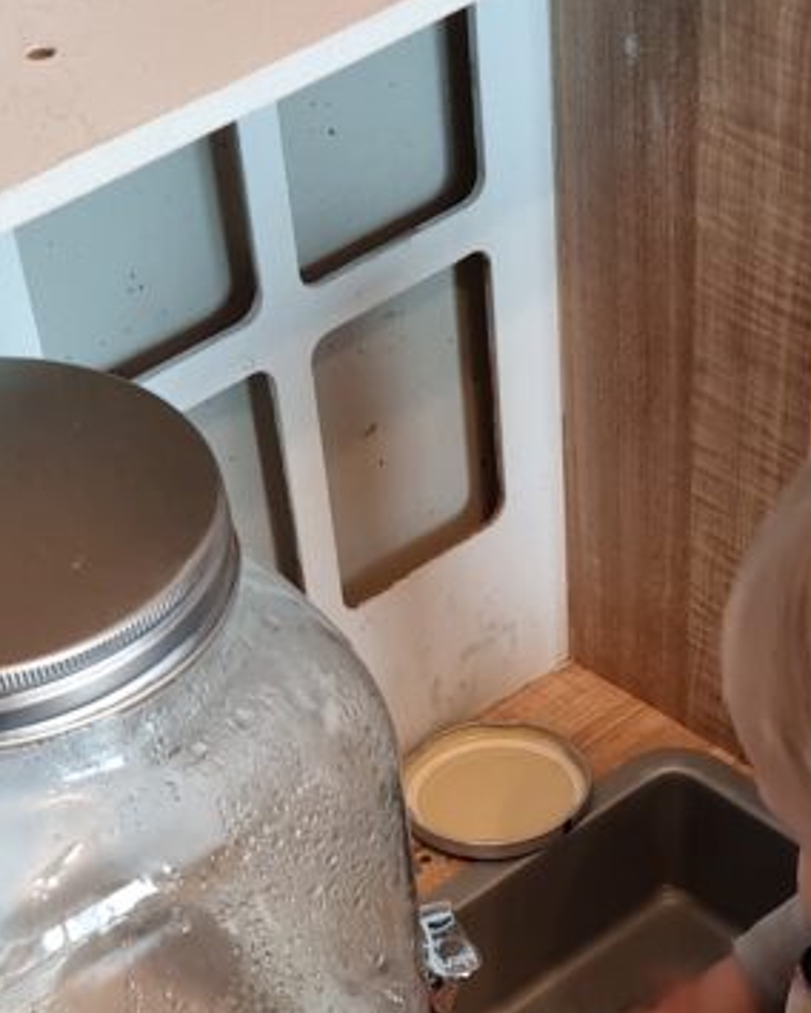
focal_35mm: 76
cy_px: 1358
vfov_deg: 22.2
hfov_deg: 20.0
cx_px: 640
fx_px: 2280
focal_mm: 5.9
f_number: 2
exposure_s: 1/50
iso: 500
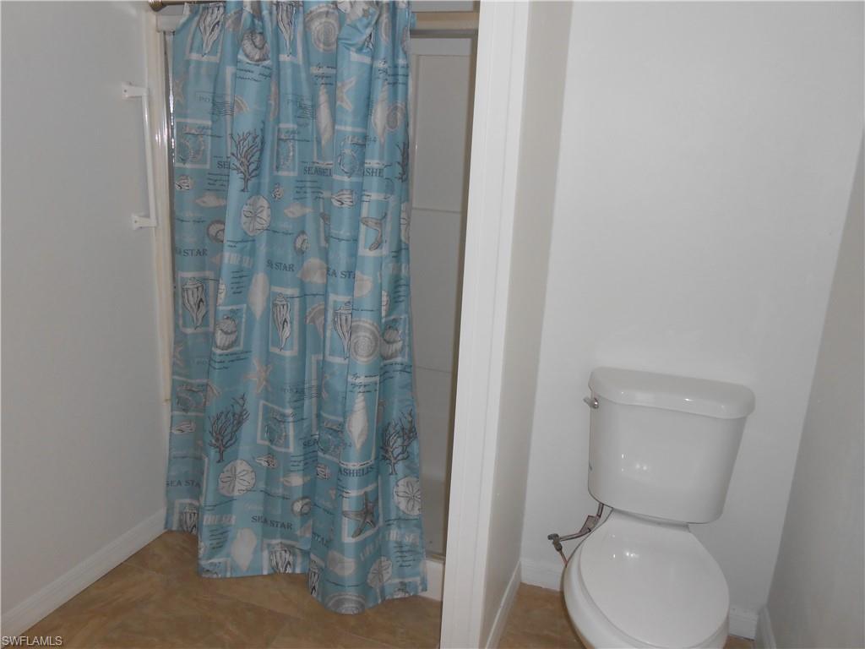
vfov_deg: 53.1
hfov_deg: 67.3
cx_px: 432
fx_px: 650
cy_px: 324
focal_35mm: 26
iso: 200
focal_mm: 4.6
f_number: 3.5
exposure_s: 1/25
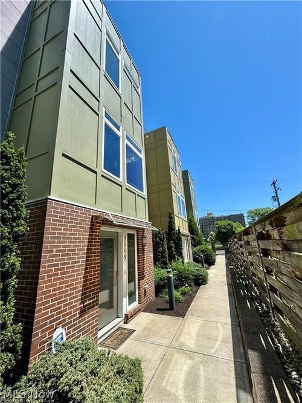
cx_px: 151
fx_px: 163
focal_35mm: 14
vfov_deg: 102.1
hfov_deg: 85.7
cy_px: 202
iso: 40
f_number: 2.2
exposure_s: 1/1346
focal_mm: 2.22
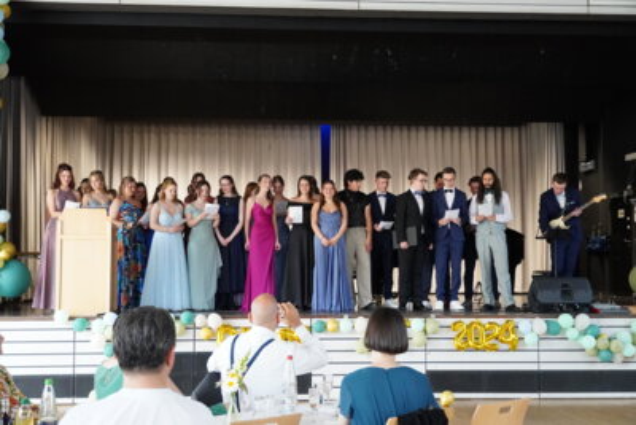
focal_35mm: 50
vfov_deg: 27.3
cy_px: 212
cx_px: 318
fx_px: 875
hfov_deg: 40.0
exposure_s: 1/100
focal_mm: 33
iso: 6400
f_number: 4.5
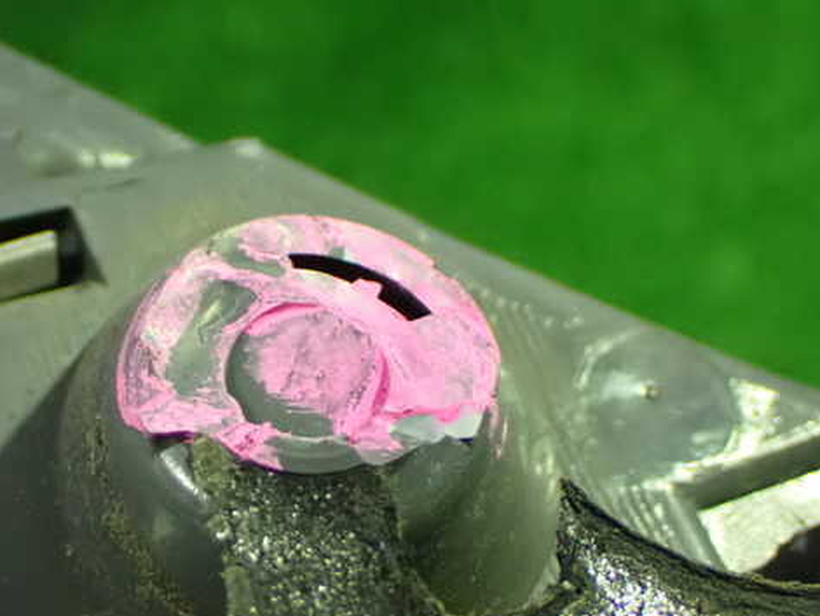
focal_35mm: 74
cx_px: 298
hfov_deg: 26.2
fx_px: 1754
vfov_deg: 19.9
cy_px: 351
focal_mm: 10.35
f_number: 3.5
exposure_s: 1/40
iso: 1600
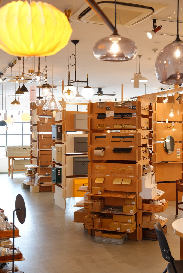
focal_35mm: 49
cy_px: 136
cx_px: 92
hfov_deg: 27.6
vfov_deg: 40.3
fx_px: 373
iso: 320
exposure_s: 1/50
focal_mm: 49
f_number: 5
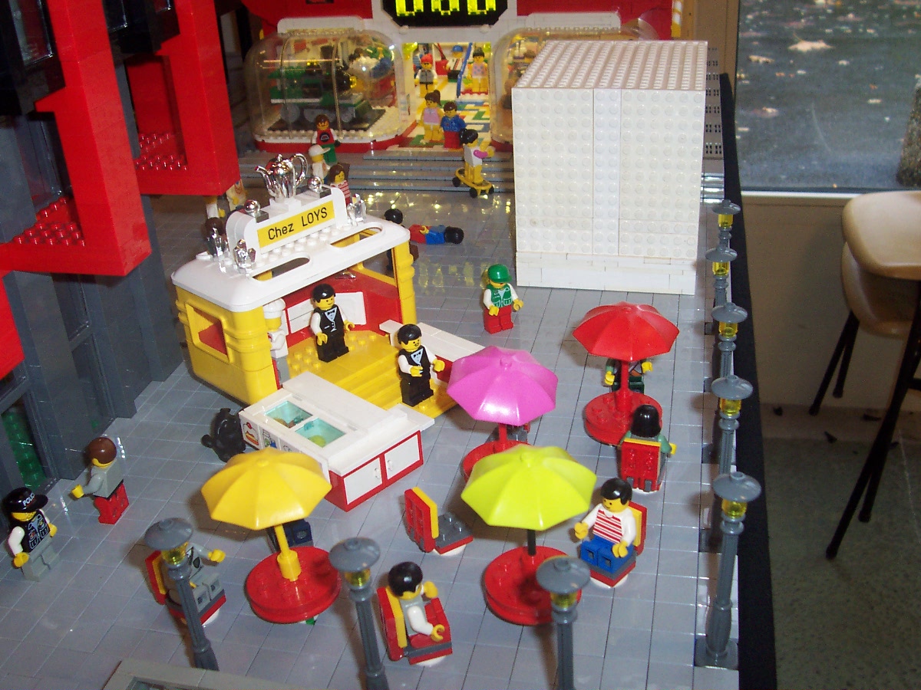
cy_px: 345
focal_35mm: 37
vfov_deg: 38.7
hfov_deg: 50.1
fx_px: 984
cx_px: 460
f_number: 2.8
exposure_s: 1/60
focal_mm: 5.6
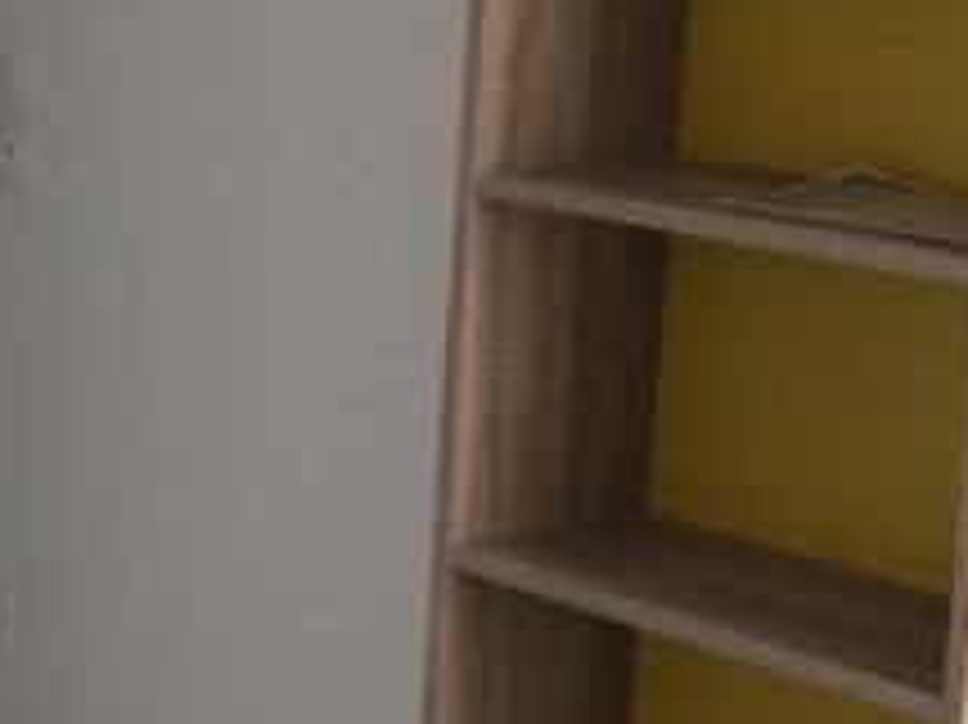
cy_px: 324
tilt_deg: -11.0
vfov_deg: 13.7
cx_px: -527
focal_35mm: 108
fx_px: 3018
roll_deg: -1.1
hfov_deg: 16.4
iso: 64
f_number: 2.2
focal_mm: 4.15
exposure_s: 1/33
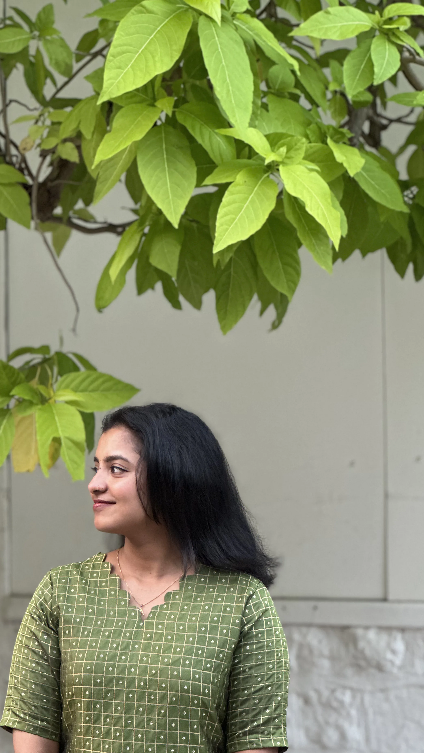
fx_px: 1819
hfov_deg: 13.3
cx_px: 132
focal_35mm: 91
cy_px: 395
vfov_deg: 23.4
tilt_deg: +3.4
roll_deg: -0.4
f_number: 2.8
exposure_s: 1/40
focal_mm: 9
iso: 320
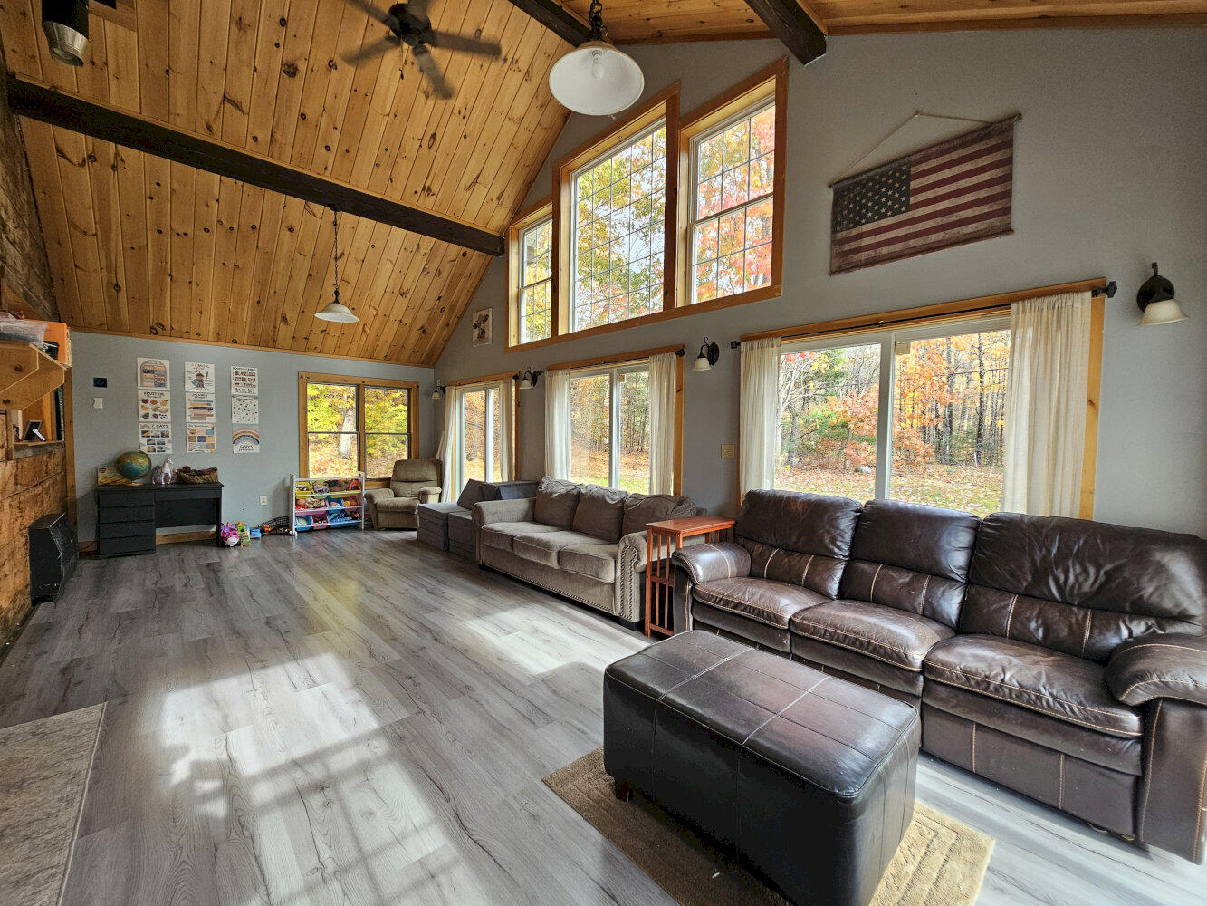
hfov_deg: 106.2
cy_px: 453
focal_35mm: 13
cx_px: 604
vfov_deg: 89.9
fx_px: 453
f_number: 2.2
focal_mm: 2.2
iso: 64
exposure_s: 1/60
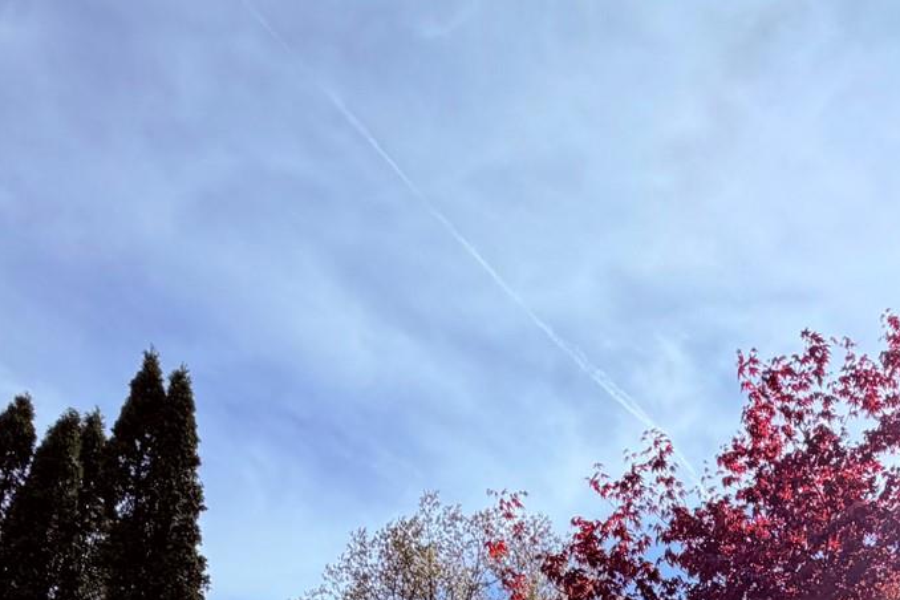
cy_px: 988
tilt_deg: +7.9
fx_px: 1100
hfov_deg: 43.8
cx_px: 611
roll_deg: -0.3
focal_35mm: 44
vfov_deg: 22.5
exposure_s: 1/853
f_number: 2.2
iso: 25
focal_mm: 2.22
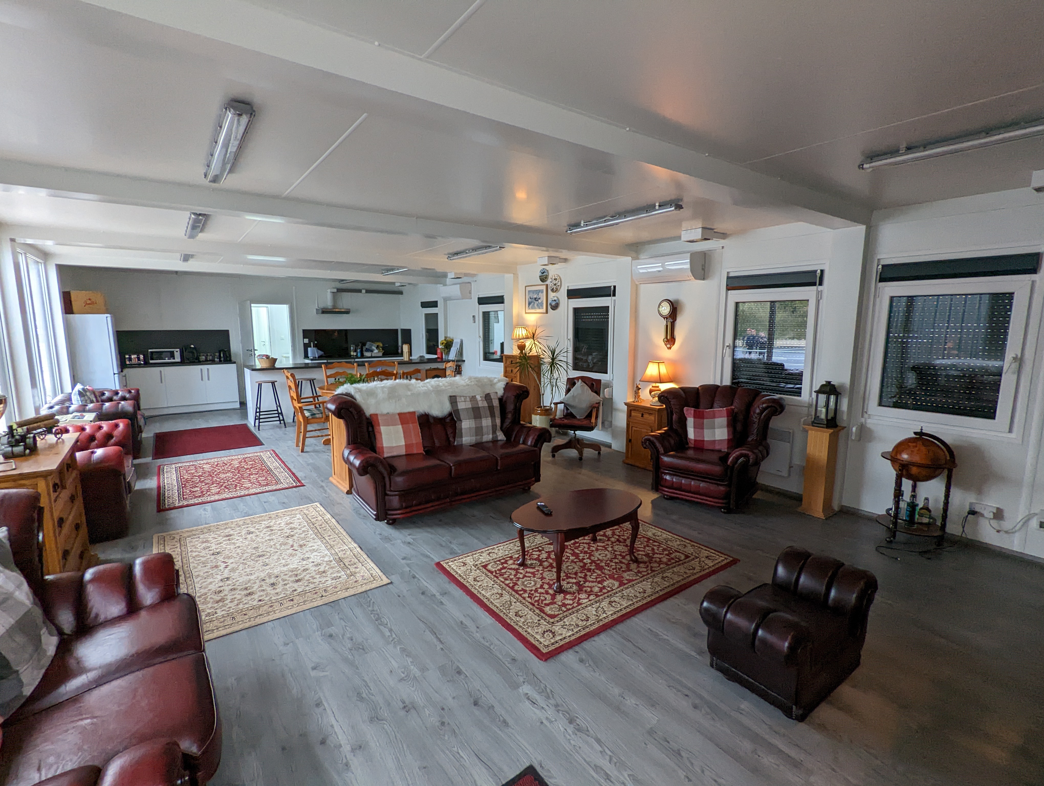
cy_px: 393
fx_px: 483
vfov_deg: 78.2
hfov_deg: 94.4
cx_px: 522
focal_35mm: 16
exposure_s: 1/81
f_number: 2.2
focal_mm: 2.35
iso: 367
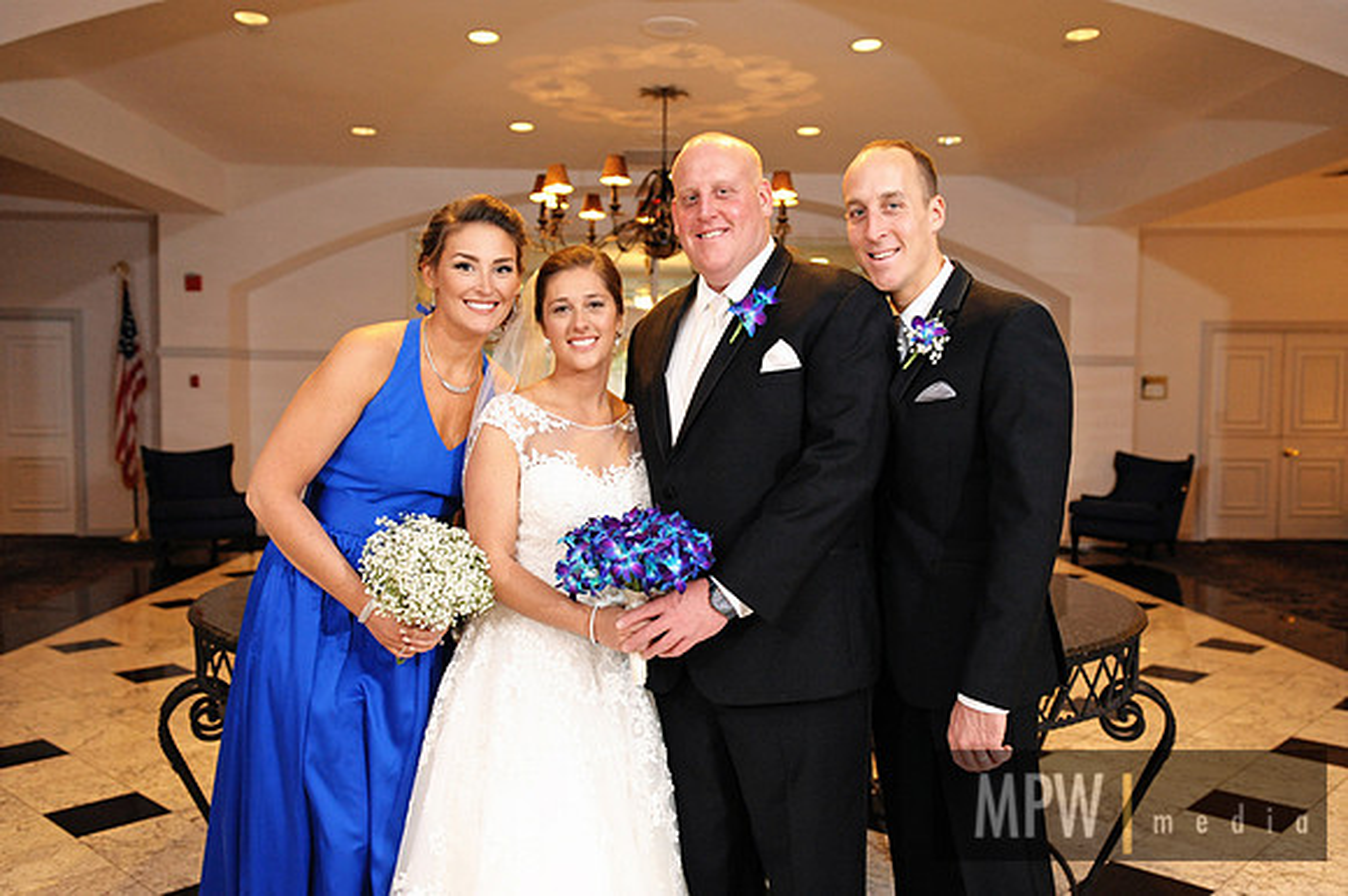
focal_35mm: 31
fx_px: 1160
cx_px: 674
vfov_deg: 42.3
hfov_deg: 60.3
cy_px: 448
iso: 2500
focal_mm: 31
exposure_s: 1/200
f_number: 2.8
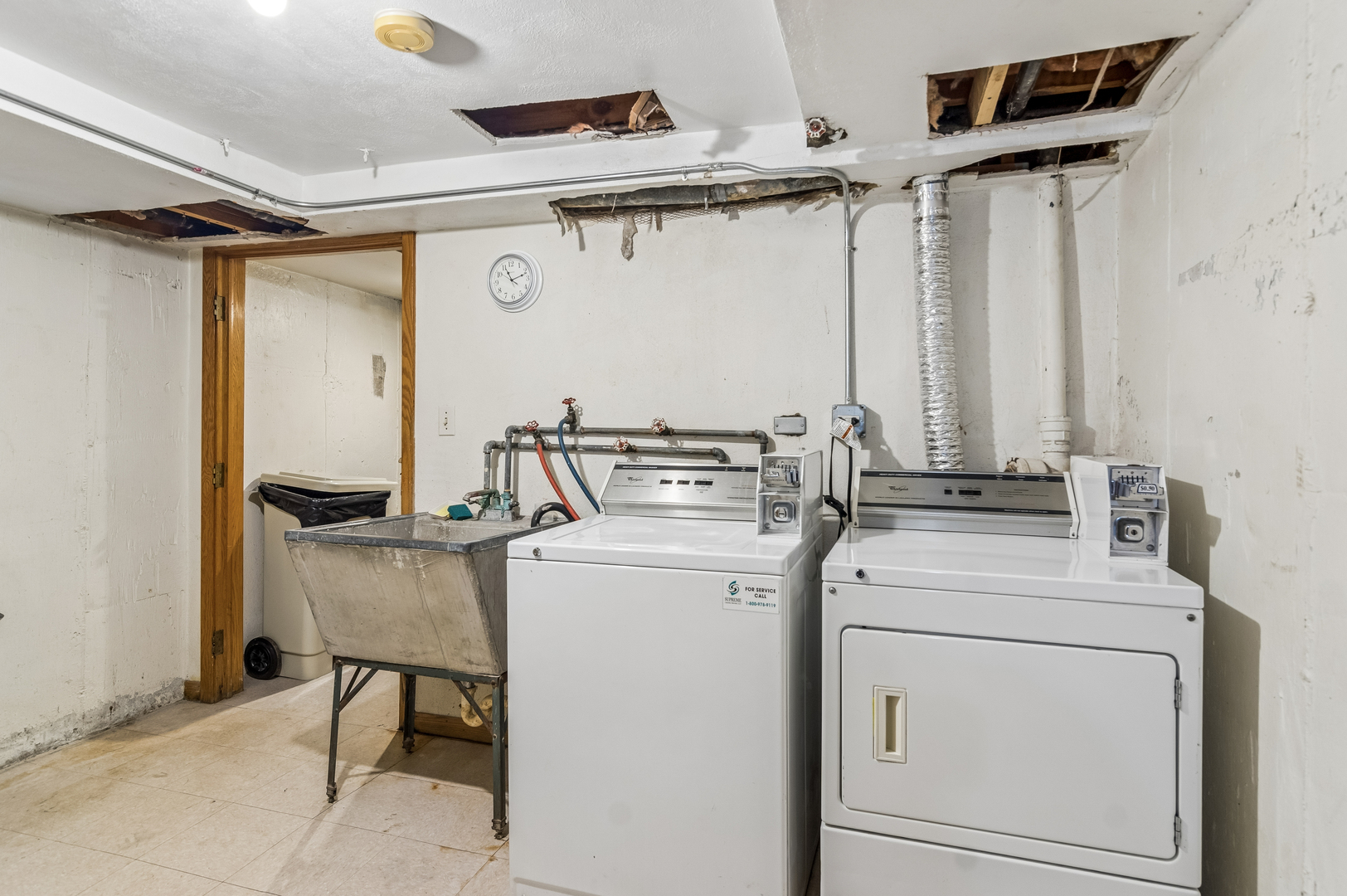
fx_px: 673
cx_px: 674
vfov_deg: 67.3
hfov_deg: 90.0
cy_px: 448
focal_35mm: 18
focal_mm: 12
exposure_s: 1/6
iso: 400
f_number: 8
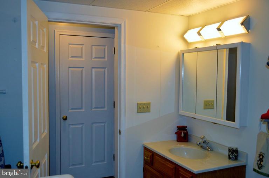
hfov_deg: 53.2
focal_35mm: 36
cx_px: 134
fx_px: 269
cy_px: 89
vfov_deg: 36.8
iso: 500
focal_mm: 24
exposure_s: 1/60
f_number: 4
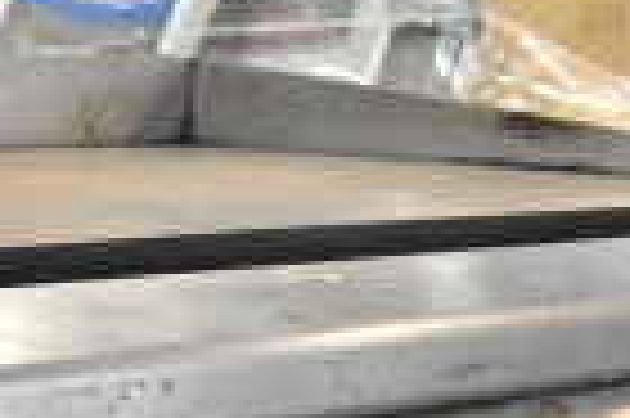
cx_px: -716
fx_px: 2290
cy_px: 703
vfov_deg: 10.0
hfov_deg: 13.1
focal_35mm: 131
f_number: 8
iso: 6400
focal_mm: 20
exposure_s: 1/250
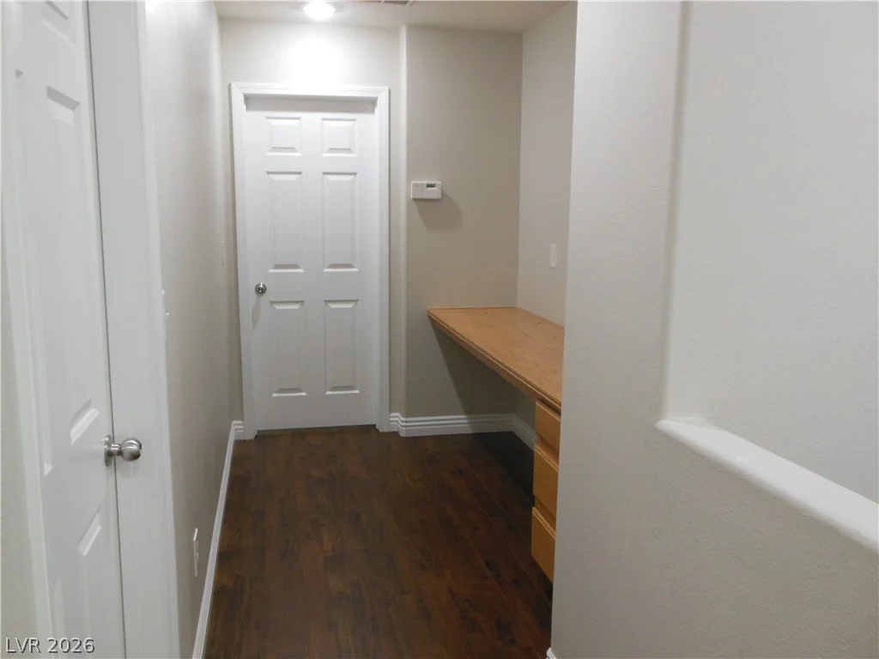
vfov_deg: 48.2
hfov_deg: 61.7
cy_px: 330
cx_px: 440
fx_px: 736
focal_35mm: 29
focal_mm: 5.2
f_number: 3.3
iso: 400
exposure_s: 1/30
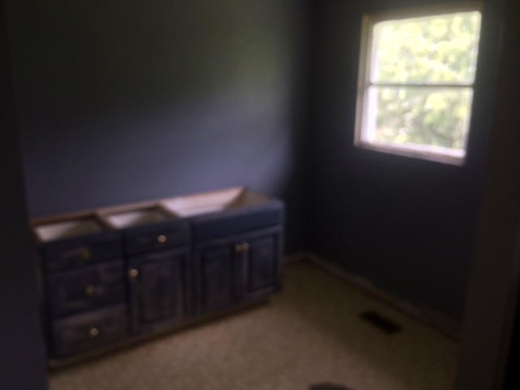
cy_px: 195
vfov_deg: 48.2
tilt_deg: -16.3
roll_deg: -0.2
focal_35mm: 29
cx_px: 260
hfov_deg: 61.7
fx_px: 436
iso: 40
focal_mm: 4.15
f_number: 2.2
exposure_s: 1/40
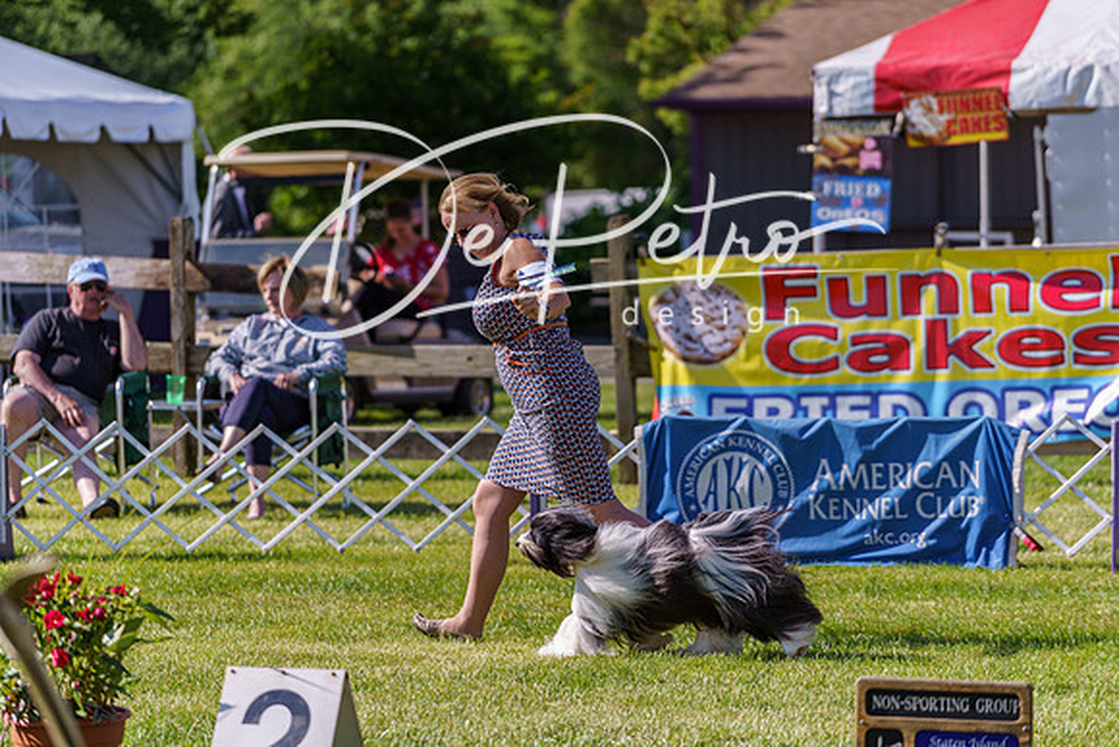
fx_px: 5534
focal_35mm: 178
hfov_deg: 11.5
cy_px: 374
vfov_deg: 7.7
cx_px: 560
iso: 200
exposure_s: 1/1250
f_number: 4
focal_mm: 178
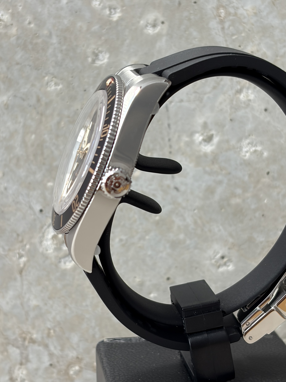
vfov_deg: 36.8
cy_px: 191
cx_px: 143
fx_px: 573
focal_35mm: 52
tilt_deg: -17.1
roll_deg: +1.6
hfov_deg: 28.0
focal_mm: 5.96
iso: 50
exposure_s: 1/50
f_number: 1.6
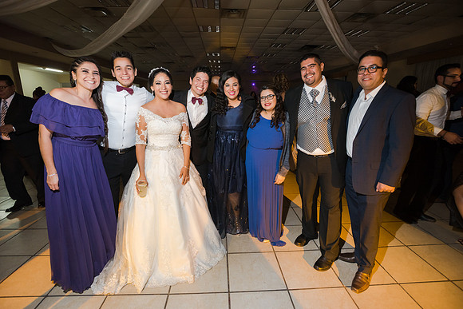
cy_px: 154
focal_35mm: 17
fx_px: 219
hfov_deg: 93.3
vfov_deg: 70.5
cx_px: 232
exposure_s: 1/125
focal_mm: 17
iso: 1600
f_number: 3.5
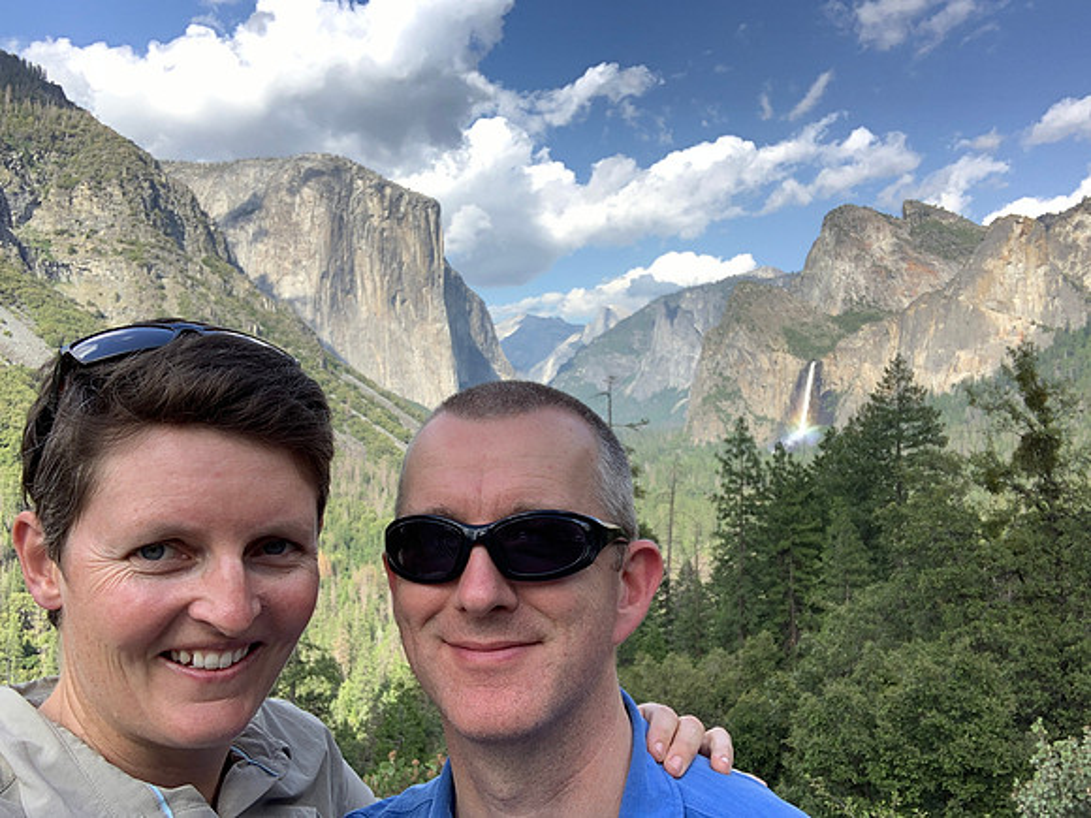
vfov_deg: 44.2
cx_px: 546
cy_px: 409
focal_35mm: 32
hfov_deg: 56.8
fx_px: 1009
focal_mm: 2.87
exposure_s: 1/228
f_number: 2.2
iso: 16
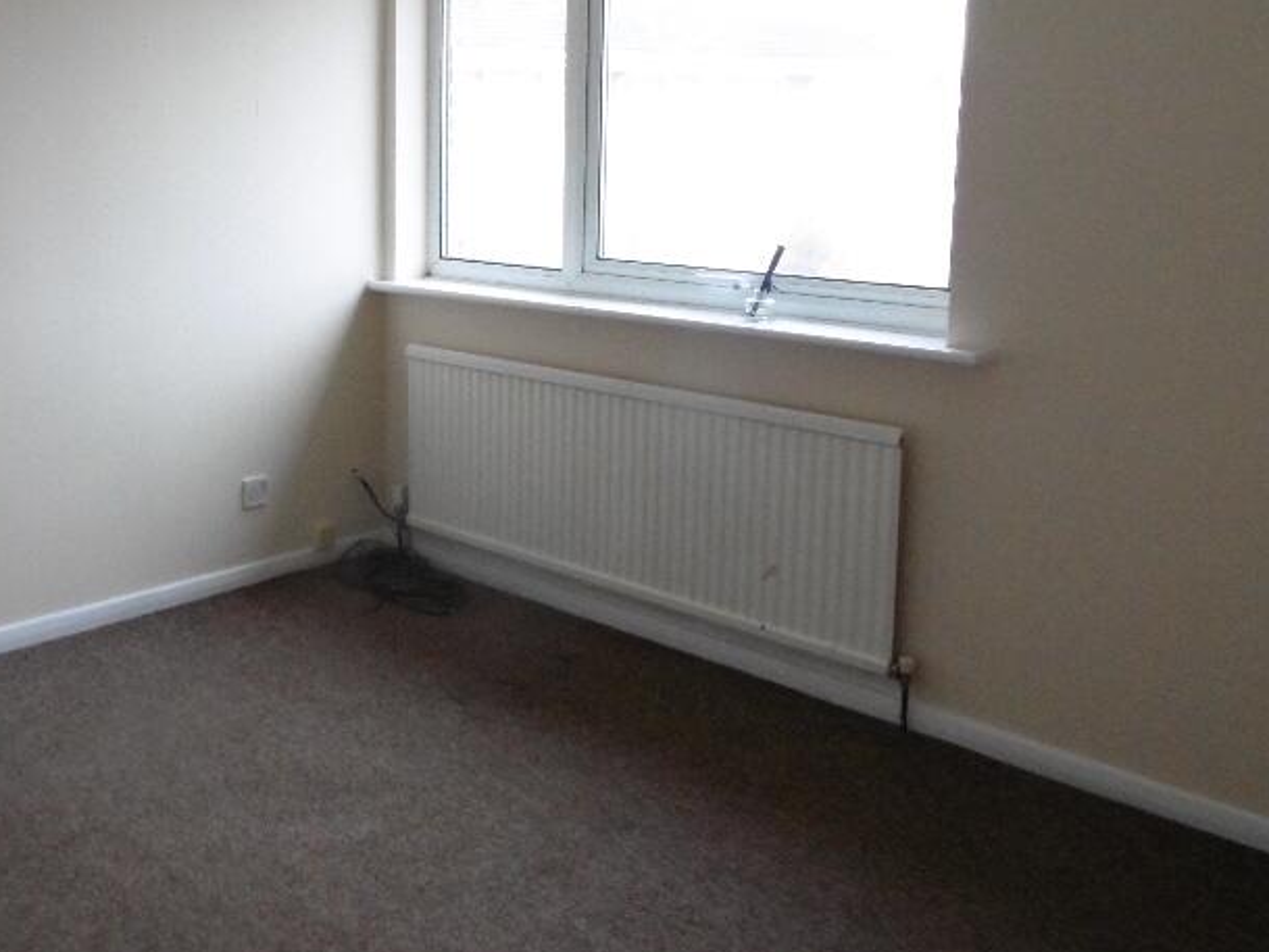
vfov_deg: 38.2
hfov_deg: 48.1
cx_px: 308
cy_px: 317
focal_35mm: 37
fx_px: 1357
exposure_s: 1/60
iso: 320
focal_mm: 4
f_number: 3
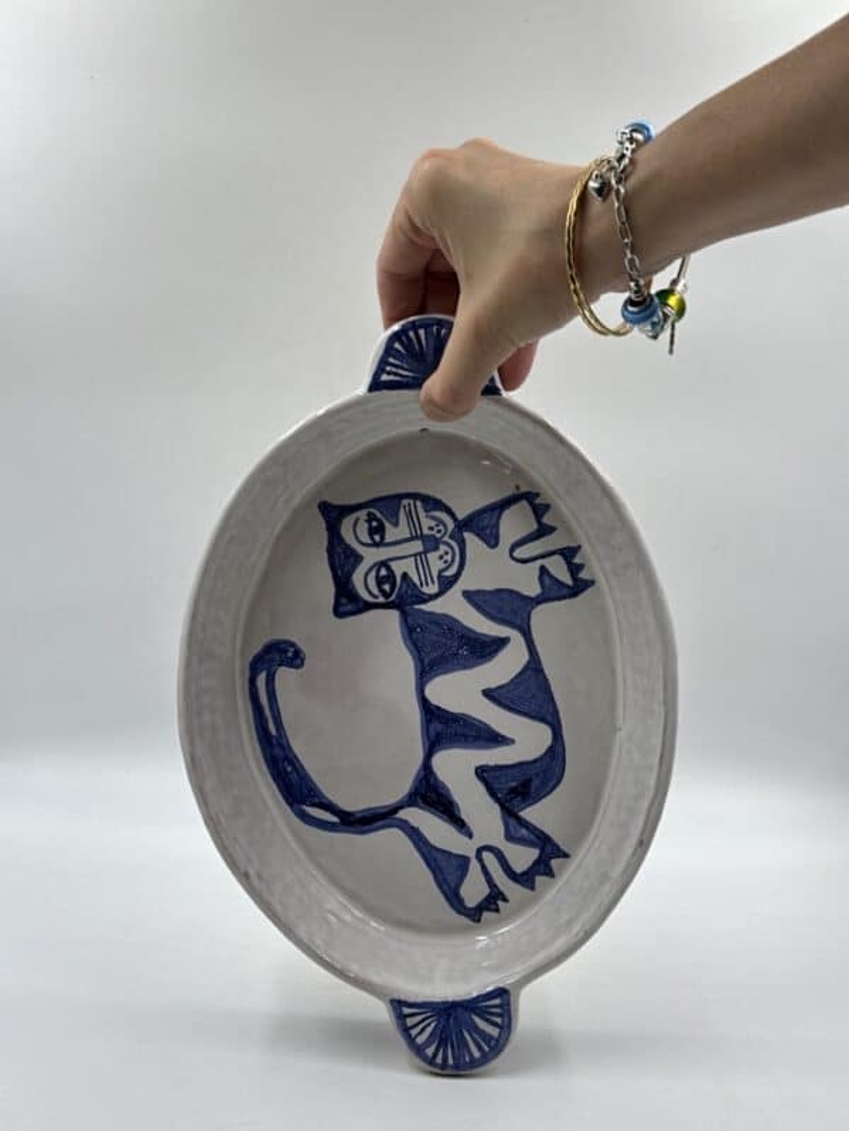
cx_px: 424
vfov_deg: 39.7
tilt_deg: -11.3
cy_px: 566
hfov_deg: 30.3
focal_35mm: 48
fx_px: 1570
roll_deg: -2.4
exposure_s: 1/199
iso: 50
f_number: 1.78
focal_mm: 6.86
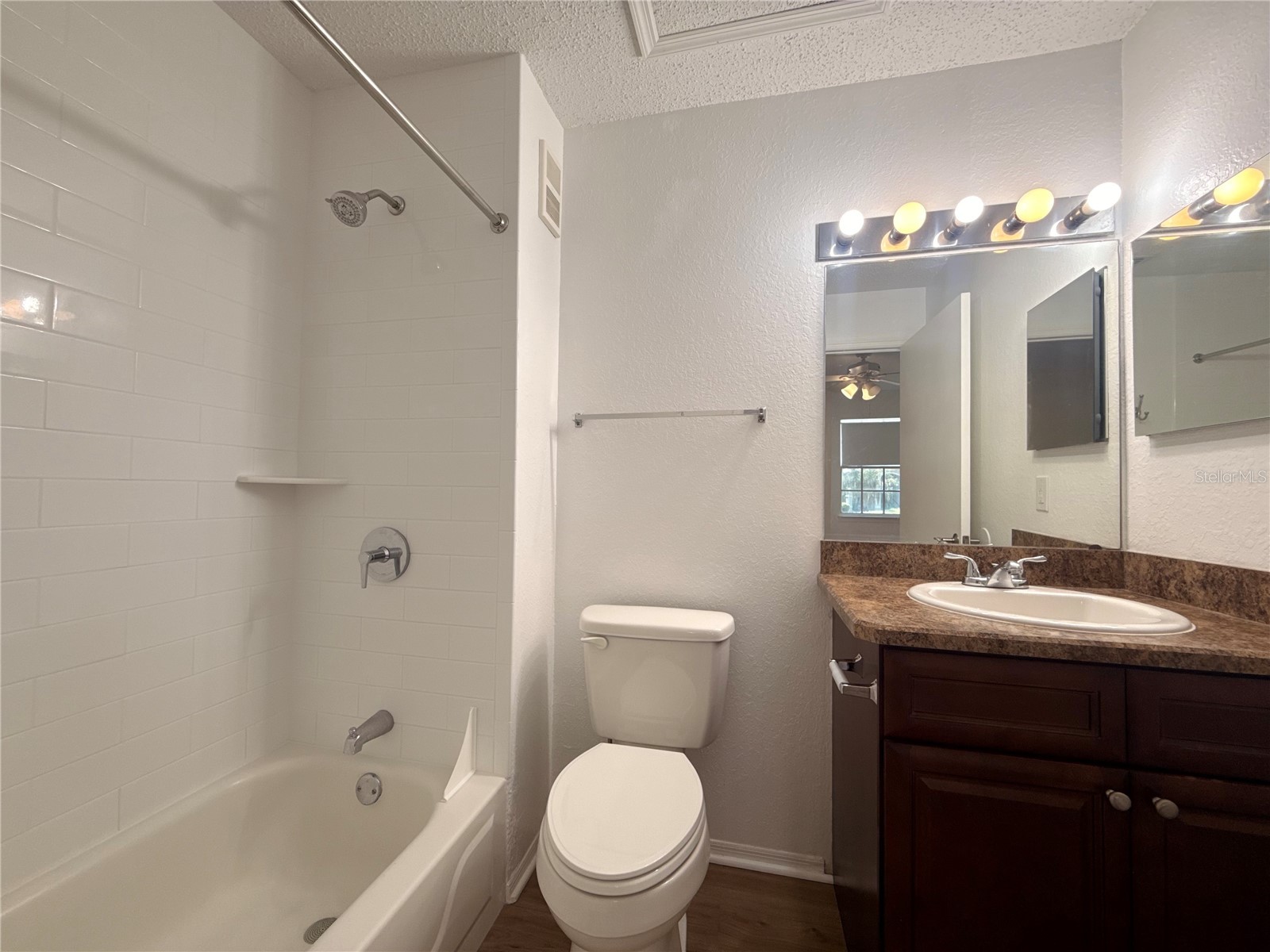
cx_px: 635
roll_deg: -1.1
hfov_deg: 102.1
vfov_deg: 85.7
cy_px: 476
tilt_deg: +1.6
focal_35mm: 14
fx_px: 514
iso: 64
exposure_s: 1/120
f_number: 2.2
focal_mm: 2.22
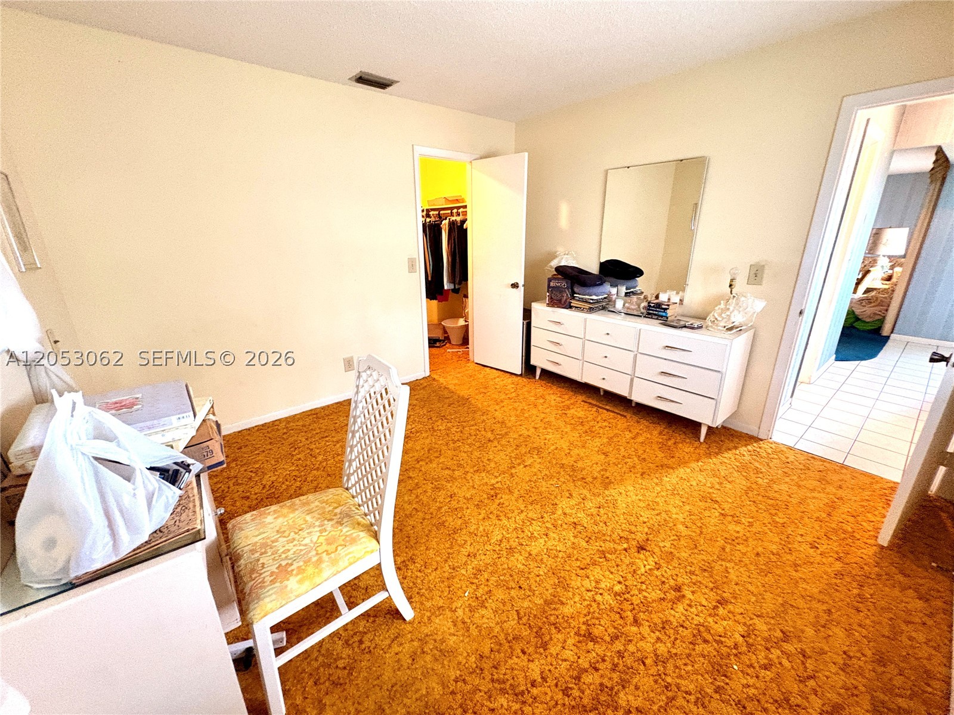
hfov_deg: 102.1
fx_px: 386
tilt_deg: -17.0
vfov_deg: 85.7
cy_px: 358
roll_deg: +0.7
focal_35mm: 14
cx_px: 477
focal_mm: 2.22
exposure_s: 1/60
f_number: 2.2
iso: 640
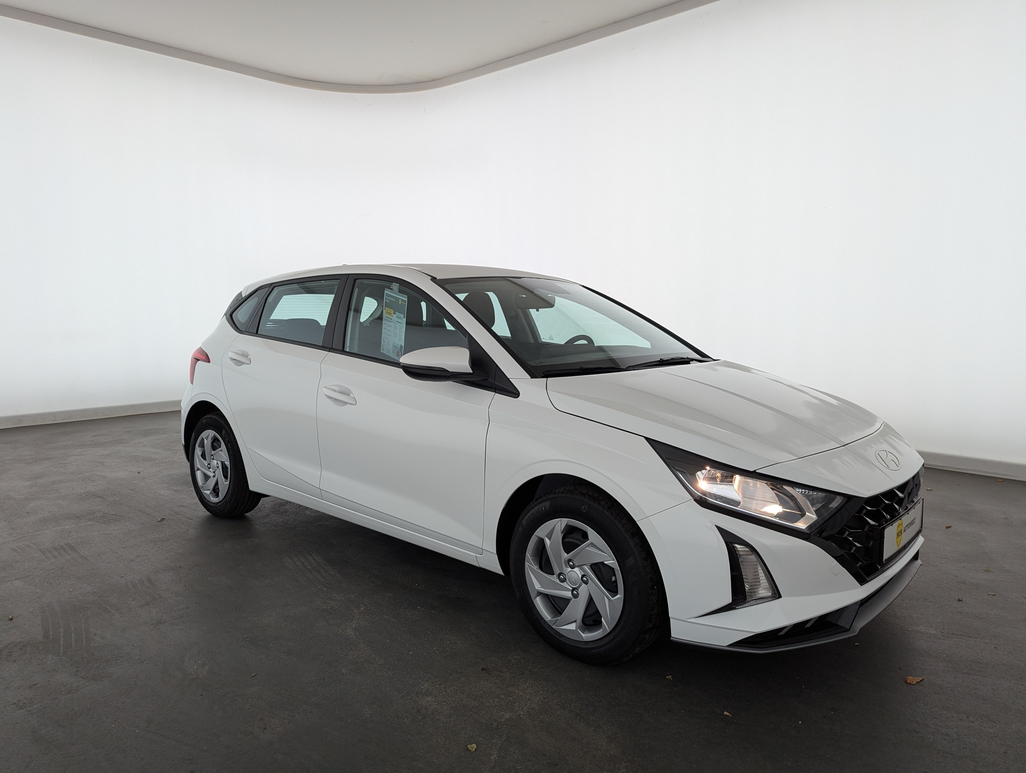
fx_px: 712
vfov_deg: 56.9
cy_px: 386
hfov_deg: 71.5
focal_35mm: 24
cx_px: 513
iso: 65
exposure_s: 1/315
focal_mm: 6.81
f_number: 1.85
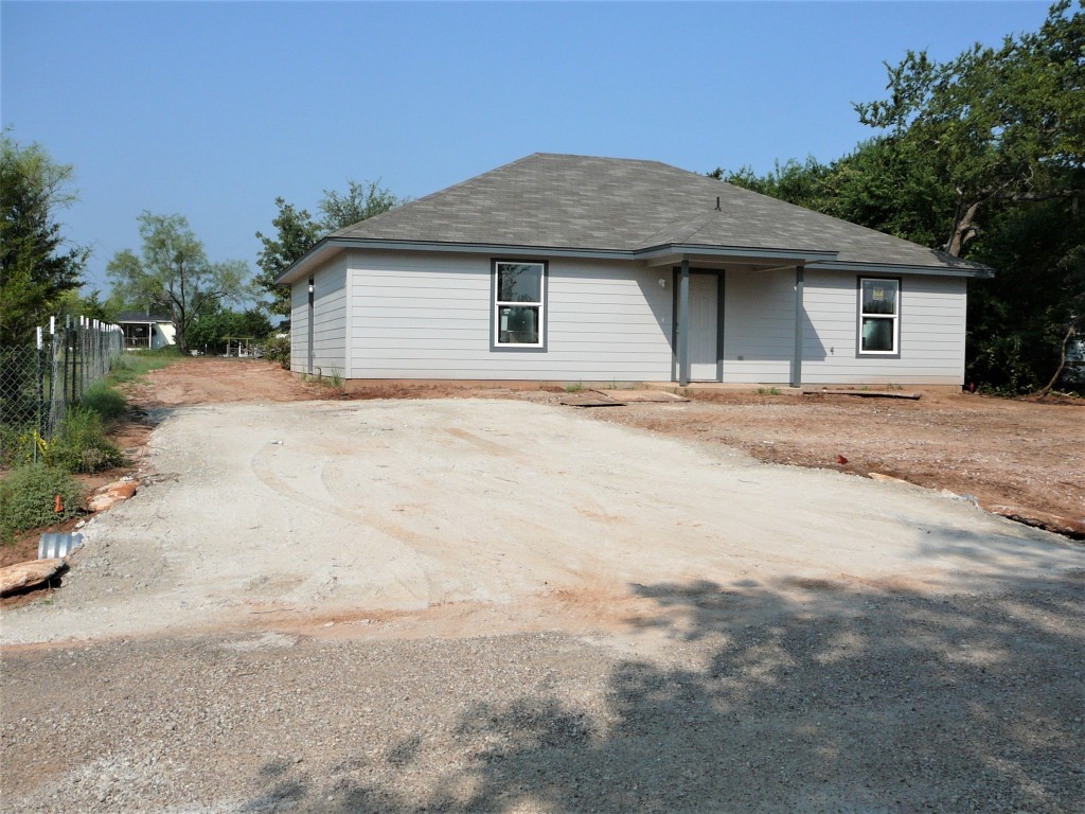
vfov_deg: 40.7
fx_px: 1097
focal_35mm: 35
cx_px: 542
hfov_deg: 52.6
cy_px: 407
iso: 80
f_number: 5
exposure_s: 1/640
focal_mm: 5.2
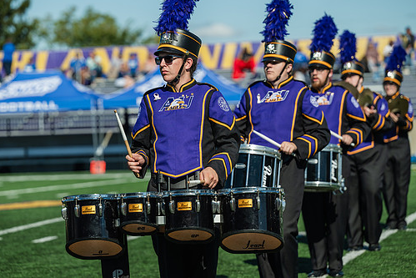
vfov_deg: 8.7
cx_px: 185
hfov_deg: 13.1
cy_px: 117
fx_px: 1815
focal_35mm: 157
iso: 100
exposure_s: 1/1600
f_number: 3.5
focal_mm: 135
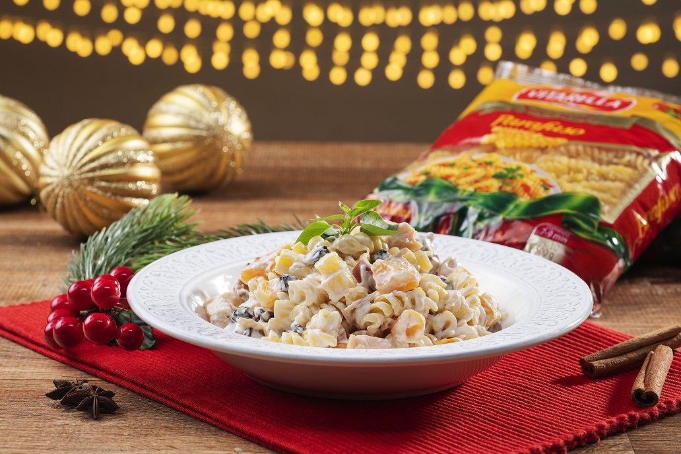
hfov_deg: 23.9
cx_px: 340
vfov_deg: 16.1
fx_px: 1608
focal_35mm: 85
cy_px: 227
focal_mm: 85
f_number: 11
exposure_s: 1/2
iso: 250
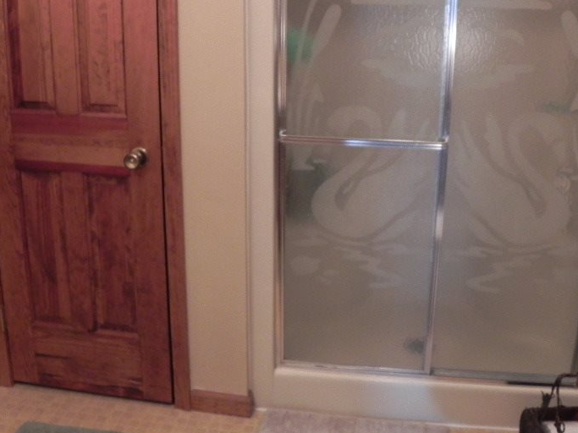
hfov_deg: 47.9
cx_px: 286
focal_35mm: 39
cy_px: 155
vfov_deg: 36.5
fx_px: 651
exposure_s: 1/21.6
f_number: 2.8
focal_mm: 4.6
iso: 400
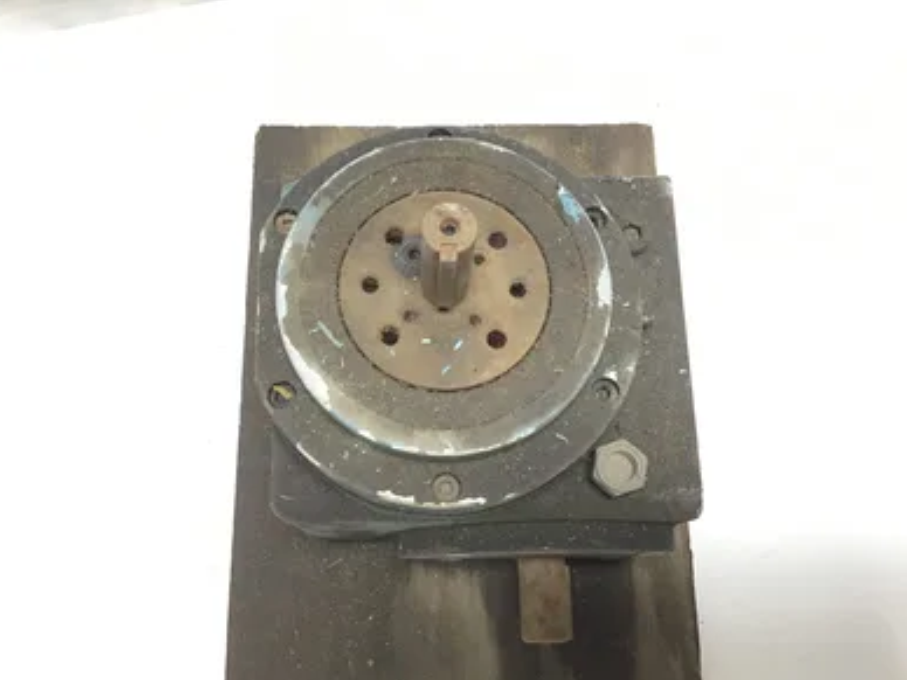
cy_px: 348
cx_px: 442
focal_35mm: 32
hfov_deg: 56.8
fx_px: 838
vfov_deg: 44.2
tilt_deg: -75.2
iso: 25
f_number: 2.4
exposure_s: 1/40
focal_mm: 3.3
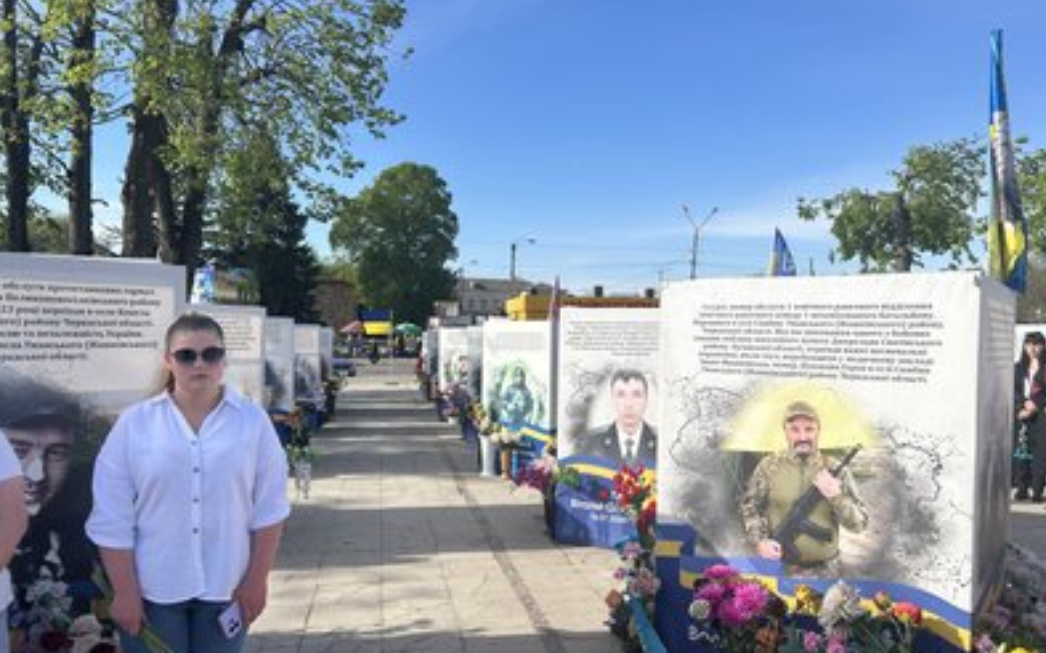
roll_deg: +1.4
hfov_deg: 66.5
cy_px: 345
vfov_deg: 44.5
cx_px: 523
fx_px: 798
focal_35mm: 28
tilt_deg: -1.5
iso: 50
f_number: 1.5
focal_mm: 5.7
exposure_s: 1/4444
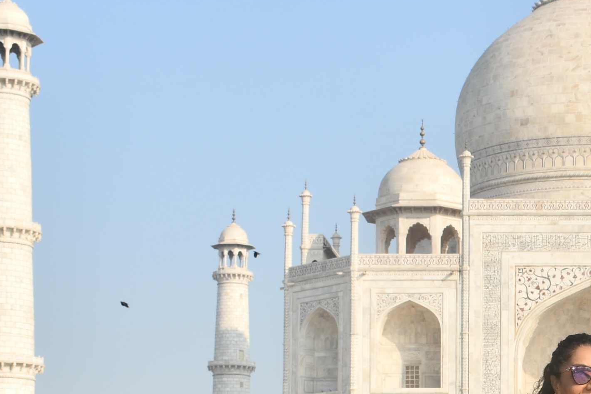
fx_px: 1740
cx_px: 626
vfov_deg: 12.8
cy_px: 388
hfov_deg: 18.6
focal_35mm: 106
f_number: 9
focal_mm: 24
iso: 100
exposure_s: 1/200
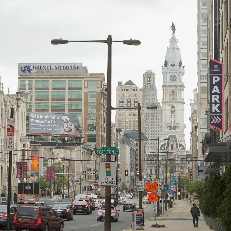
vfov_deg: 17.1
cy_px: 118
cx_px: 106
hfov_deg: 17.1
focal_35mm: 102
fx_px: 770
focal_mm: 46
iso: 200
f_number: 6.3
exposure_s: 1/100
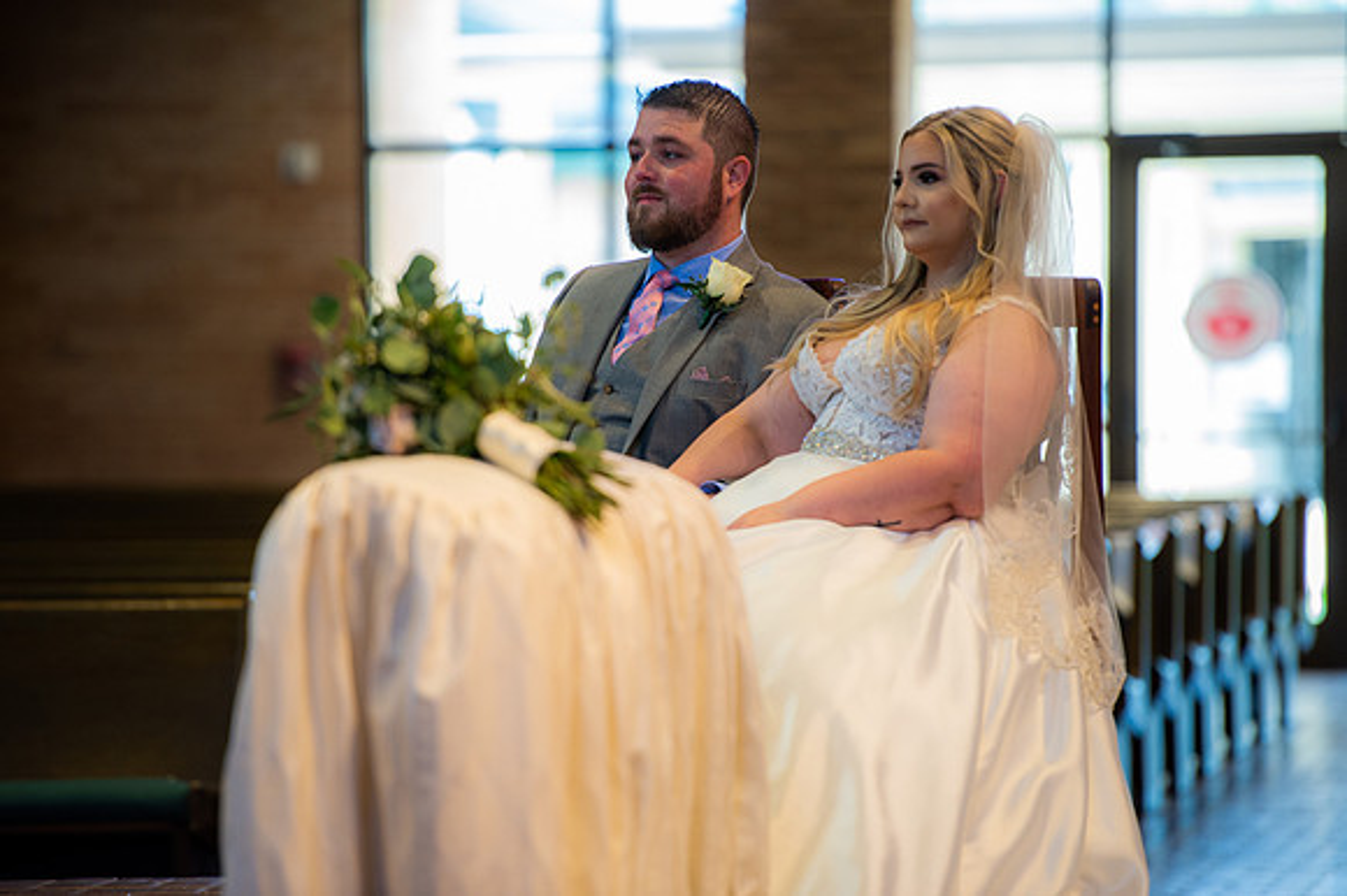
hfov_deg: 10.3
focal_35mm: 200
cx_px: 674
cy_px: 448
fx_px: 7479
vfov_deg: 6.9
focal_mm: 200
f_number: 2.8
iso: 1250
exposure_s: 1/125
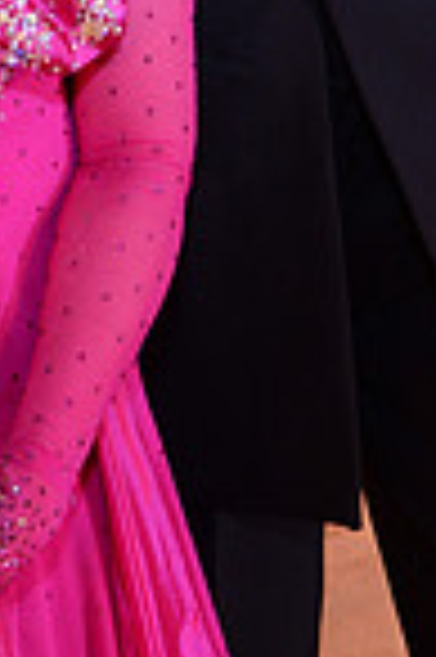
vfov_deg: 15.5
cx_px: 137
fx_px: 2240
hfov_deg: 11.1
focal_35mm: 123
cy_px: -302
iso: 1250
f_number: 4.5
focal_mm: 31
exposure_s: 1/250
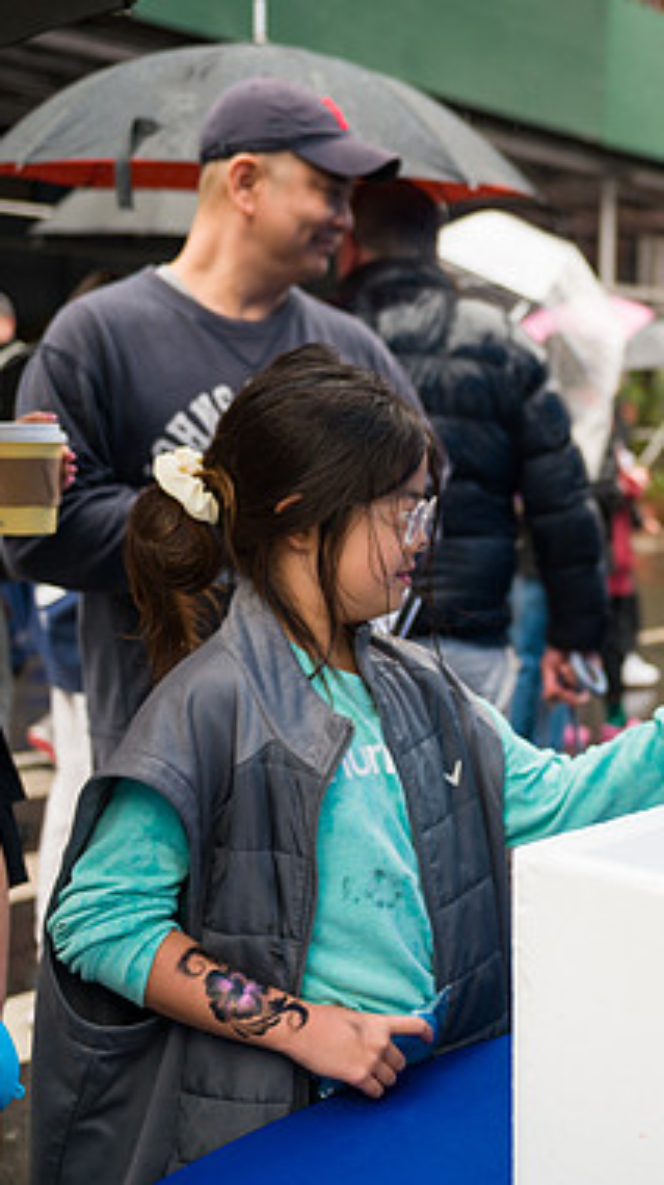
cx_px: 745
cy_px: 592
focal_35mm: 56
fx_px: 1758
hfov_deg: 20.3
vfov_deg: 37.2
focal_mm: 35
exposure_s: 1/640
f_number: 3.2
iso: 250
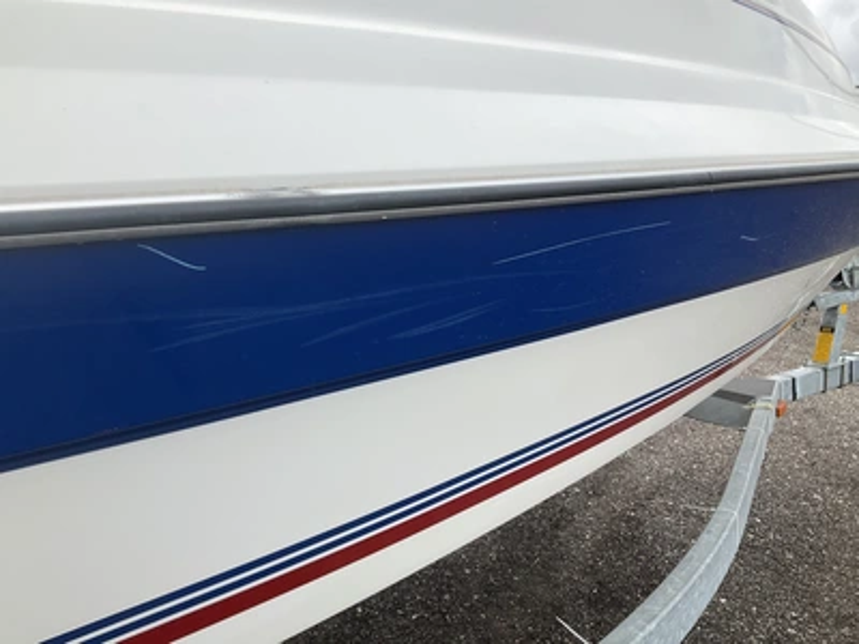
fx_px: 720
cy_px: 322
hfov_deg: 61.7
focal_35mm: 29
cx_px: 430
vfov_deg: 48.2
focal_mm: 3
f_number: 1.8
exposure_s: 1/1848
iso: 25
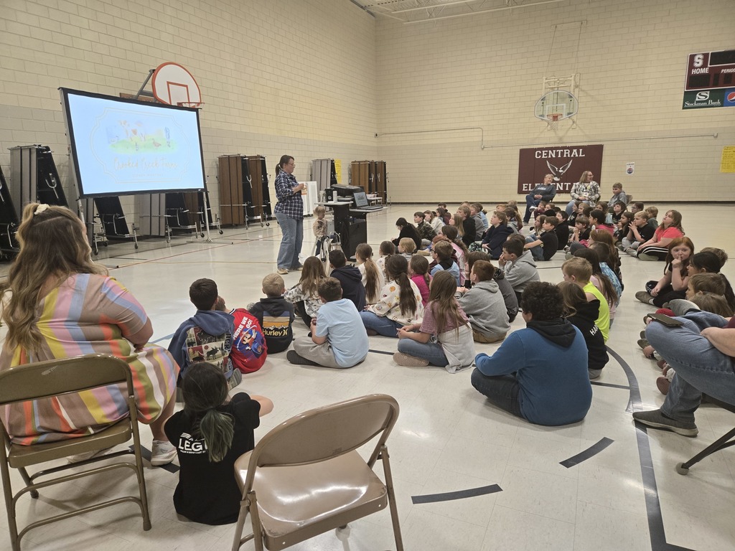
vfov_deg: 58.9
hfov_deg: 73.9
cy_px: 276
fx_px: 488
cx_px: 368
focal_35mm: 23
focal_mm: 5.4
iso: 200
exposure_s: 1/180
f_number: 1.8
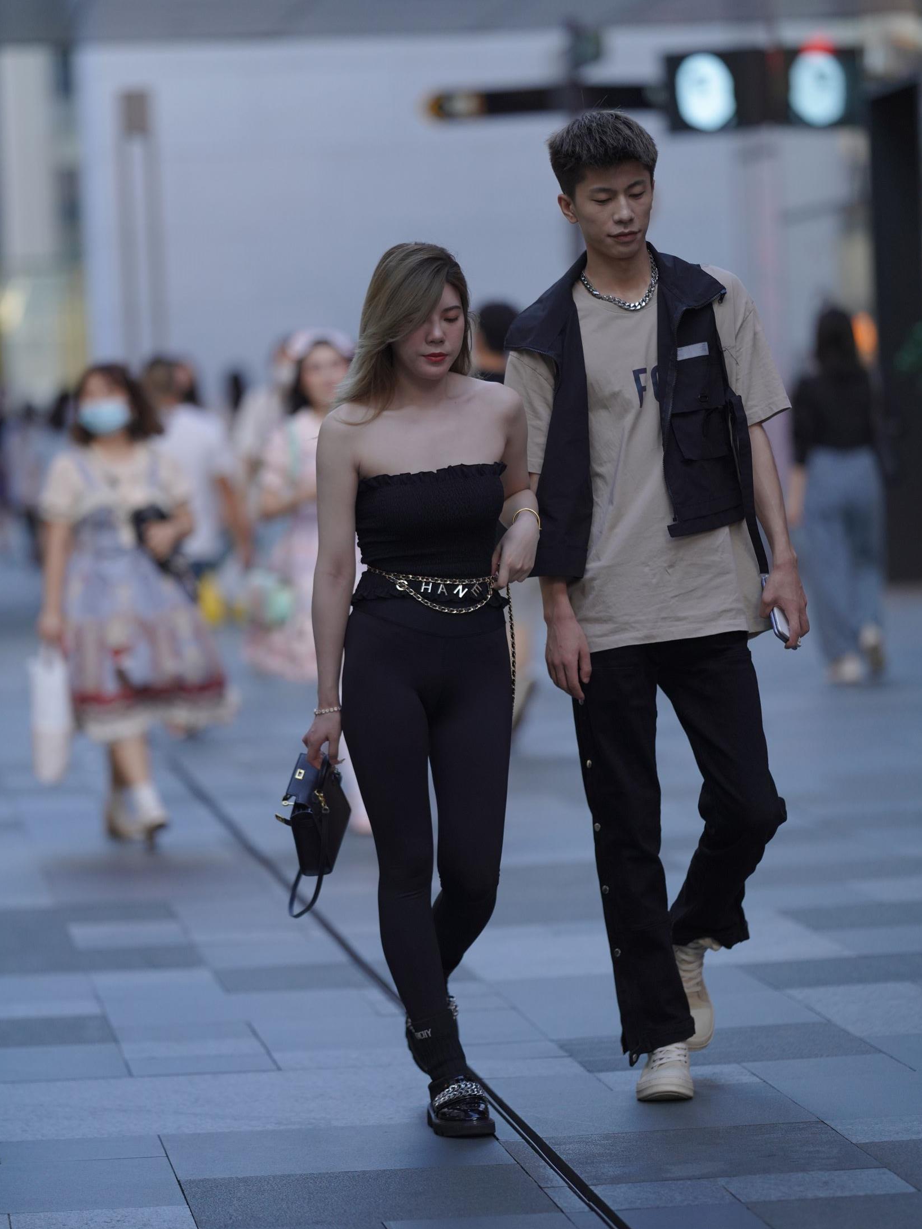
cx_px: 462
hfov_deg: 10.1
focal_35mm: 147
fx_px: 5221
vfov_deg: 13.4
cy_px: 578
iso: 640
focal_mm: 135
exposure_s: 1/1000
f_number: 1.8
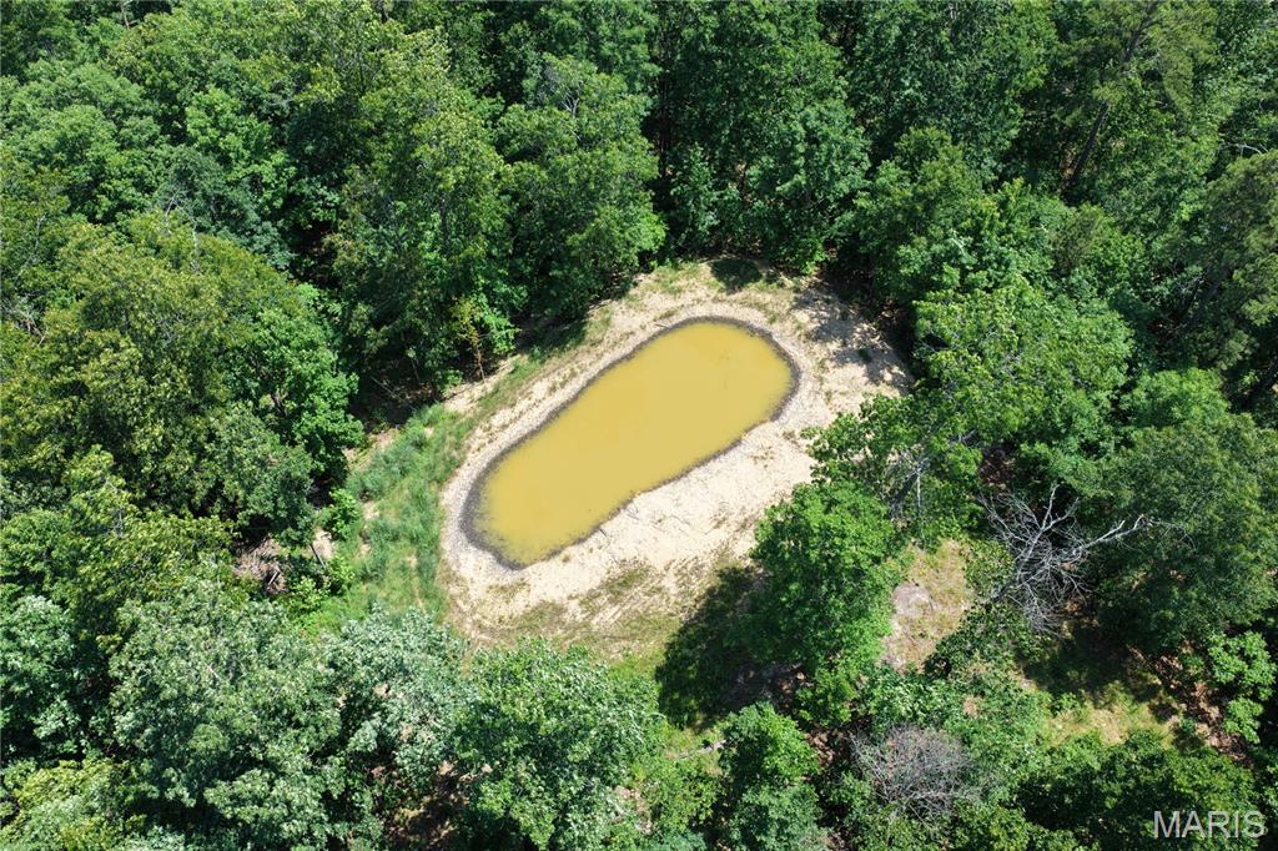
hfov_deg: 65.5
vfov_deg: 46.4
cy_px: 426
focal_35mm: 28
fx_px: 994
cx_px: 639
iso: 100
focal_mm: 14.45
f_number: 2.8
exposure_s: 1/400
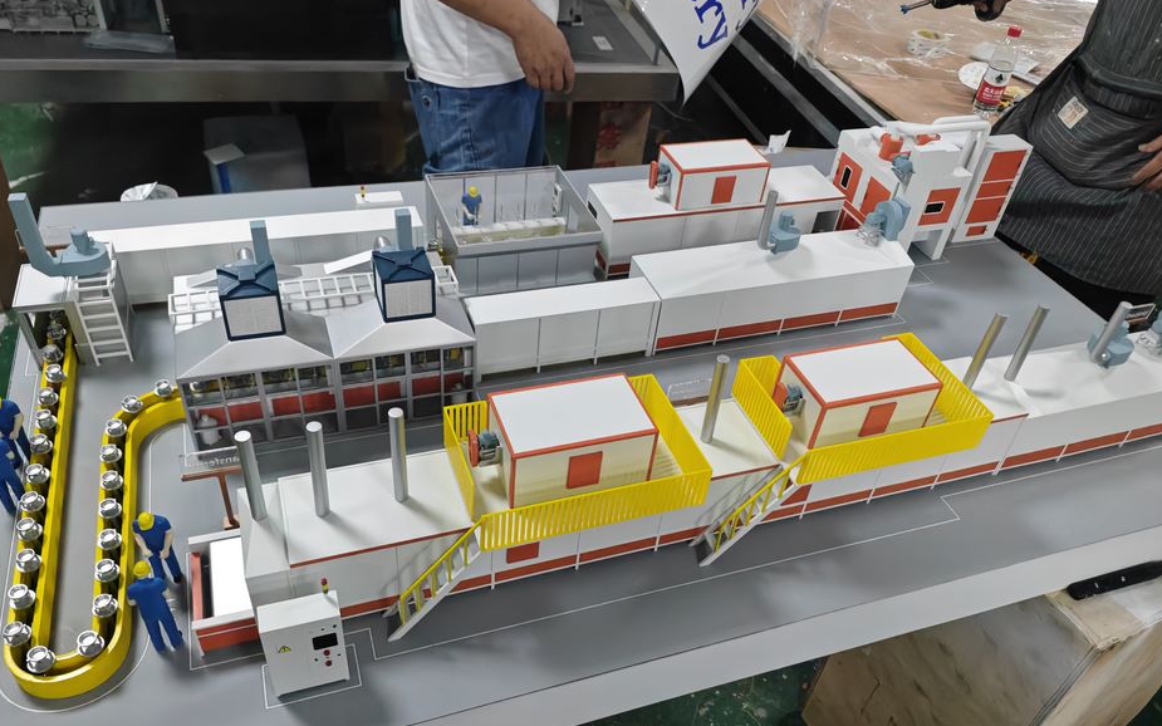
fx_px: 855
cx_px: 572
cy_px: 423
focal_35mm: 27
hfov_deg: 68.4
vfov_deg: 45.8
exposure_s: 1/750
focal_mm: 8.7
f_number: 1.9
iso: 6400
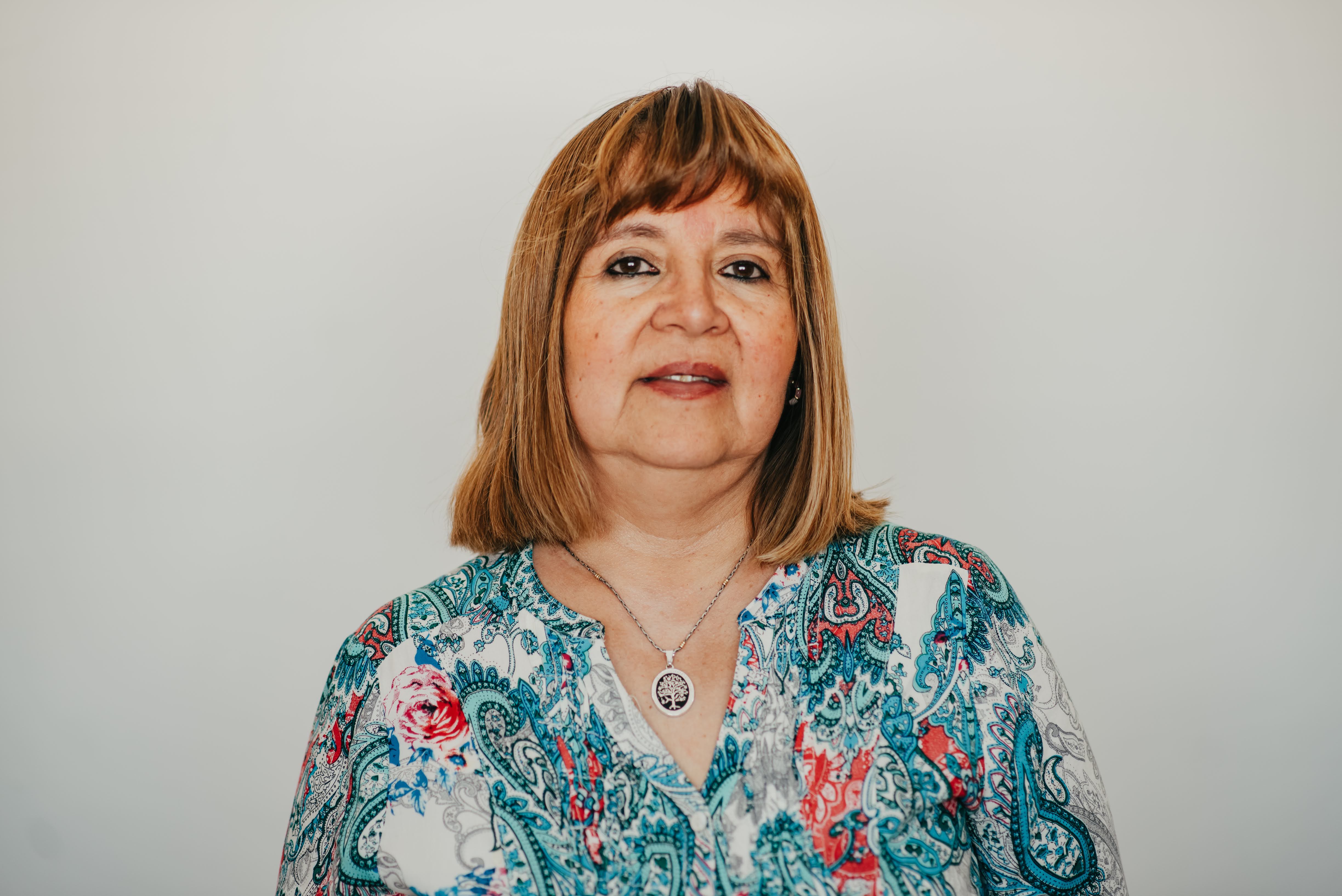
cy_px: 448
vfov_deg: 16.1
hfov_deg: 23.9
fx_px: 3170
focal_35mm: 85
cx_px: 671
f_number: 2.5
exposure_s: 1/250
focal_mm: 85
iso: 250
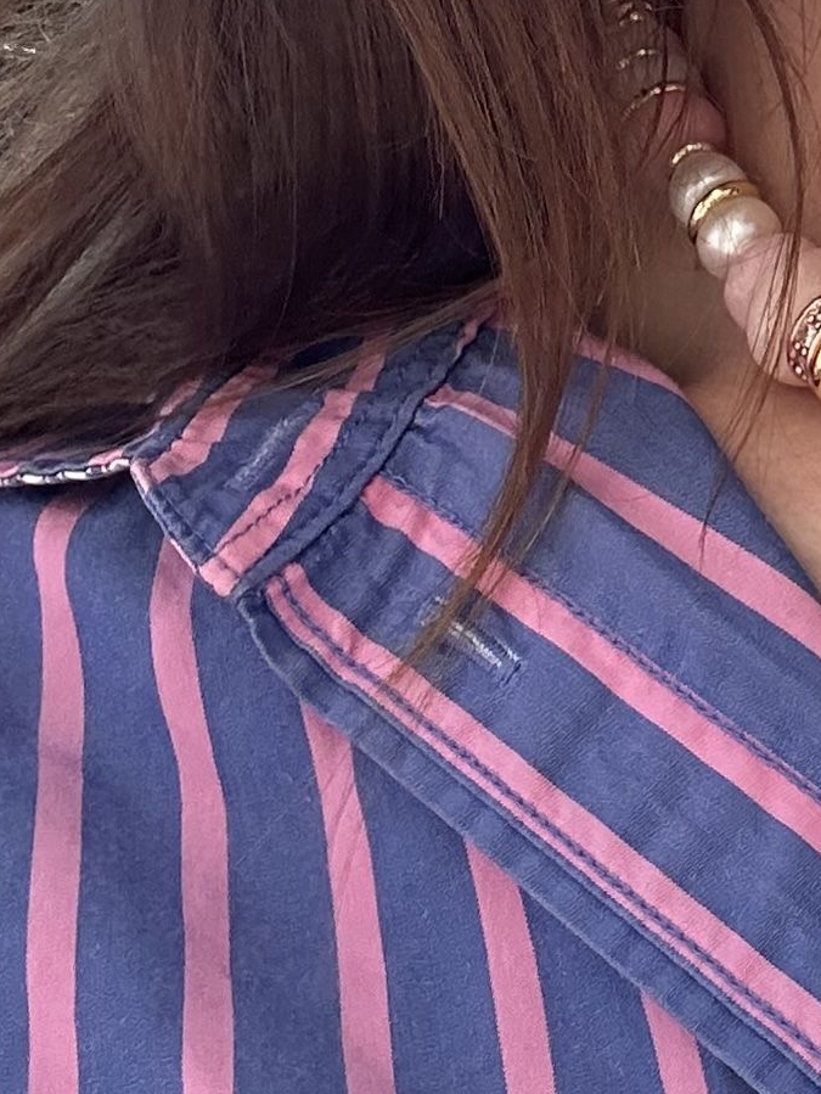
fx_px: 3255
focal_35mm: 103
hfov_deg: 13.6
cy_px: -453
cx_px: 1221
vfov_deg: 17.5
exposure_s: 1/392
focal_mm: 2.69
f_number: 1.9
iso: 25
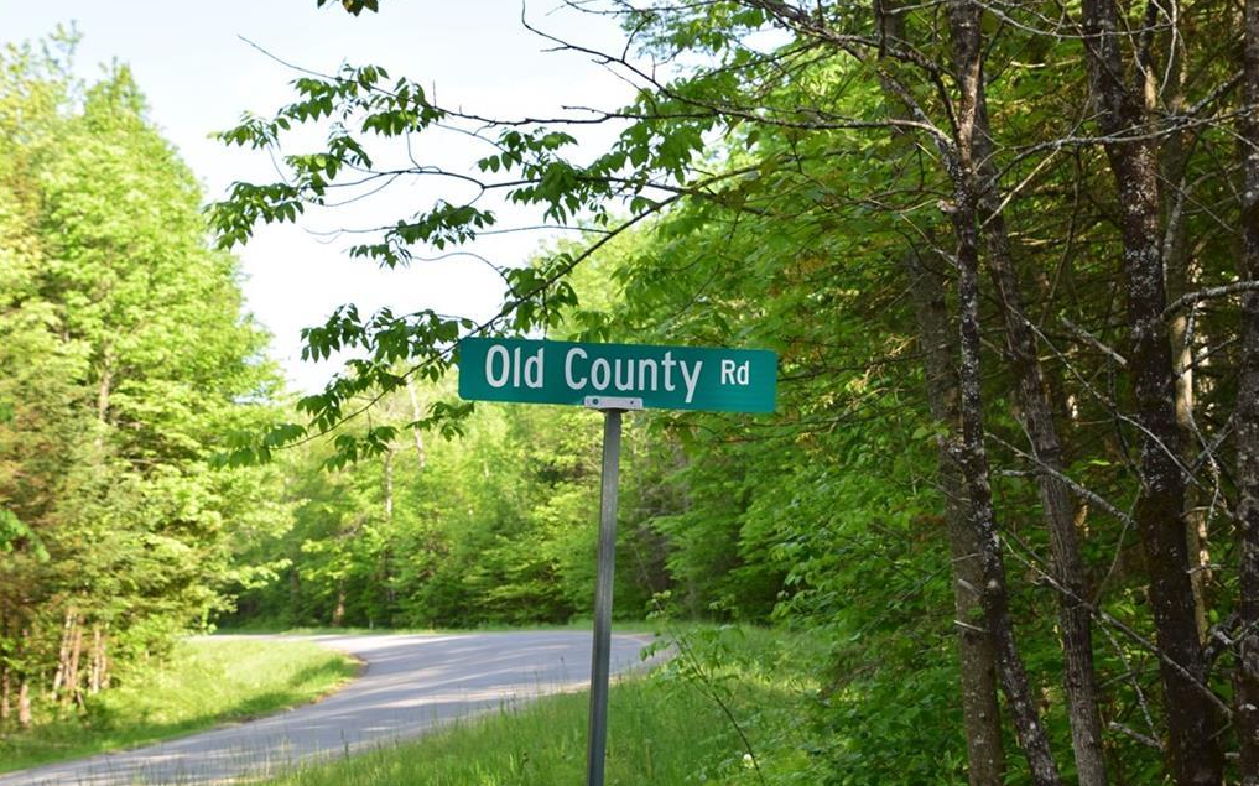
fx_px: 2641
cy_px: 399
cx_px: 626
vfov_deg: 16.9
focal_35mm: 77
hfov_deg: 26.8
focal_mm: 50
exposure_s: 1/125
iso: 400
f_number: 9
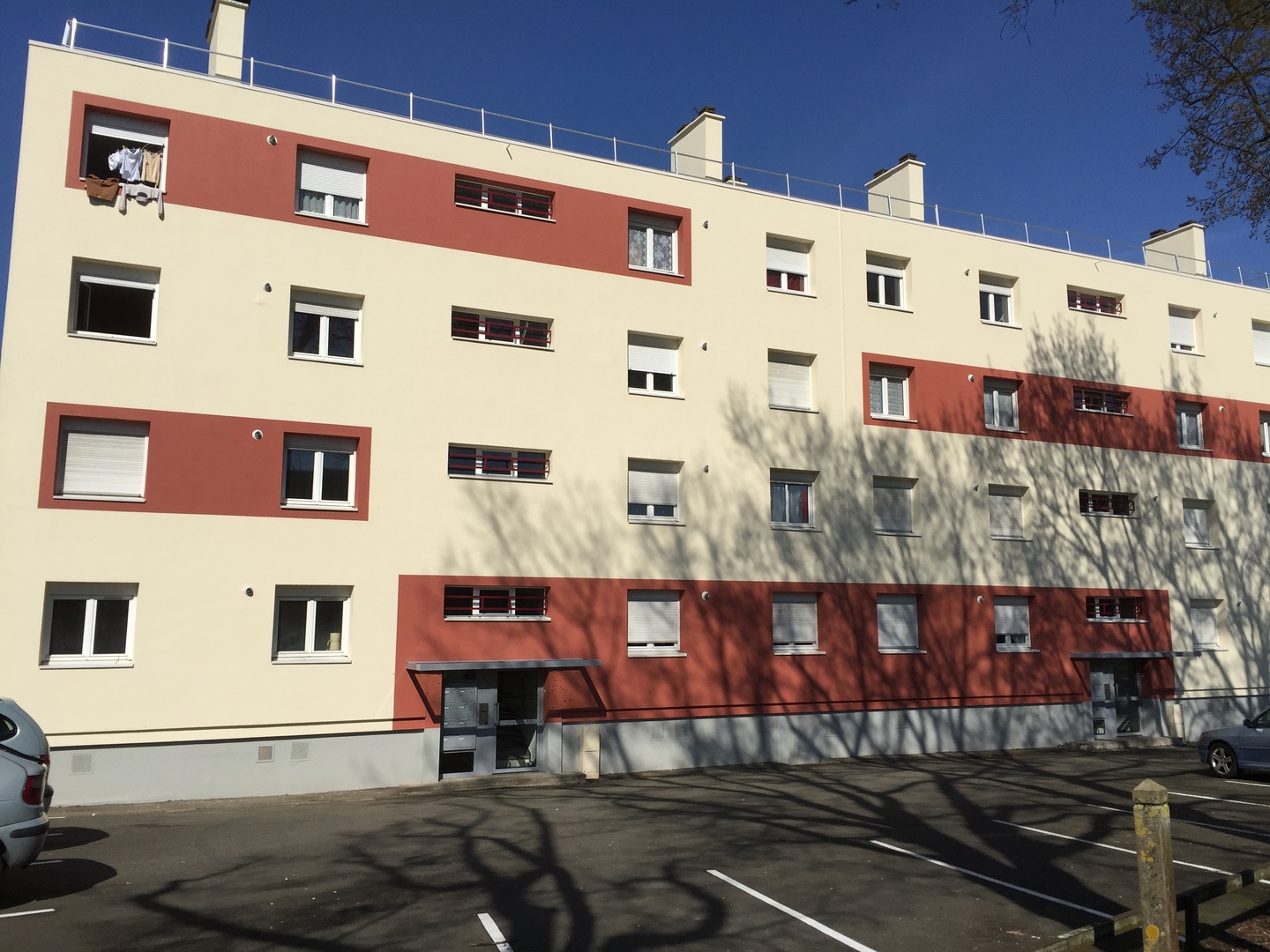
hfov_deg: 61.7
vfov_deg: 48.2
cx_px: 635
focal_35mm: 29
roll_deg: +1.1
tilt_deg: +5.9
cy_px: 476
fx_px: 1064
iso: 32
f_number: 2.2
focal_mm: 4.15
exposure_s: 1/4405
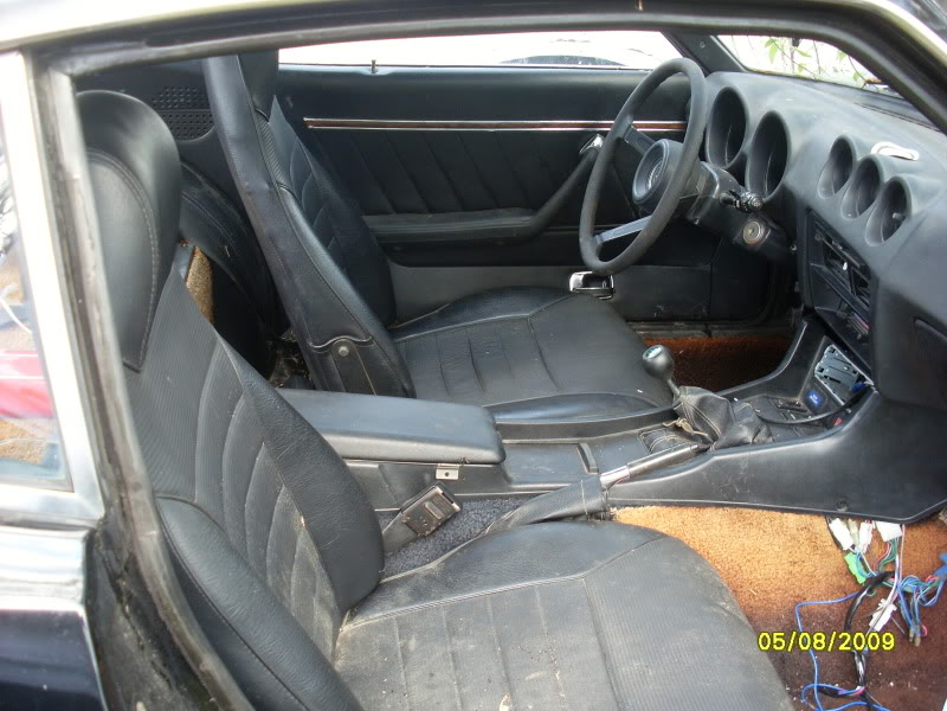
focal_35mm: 38
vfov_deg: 37.7
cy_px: 356
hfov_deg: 49.0
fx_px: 1040
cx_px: 474
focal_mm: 6.3
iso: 100
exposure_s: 1/45
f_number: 3
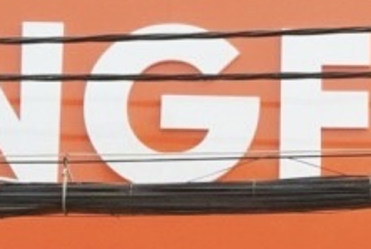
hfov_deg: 8.0
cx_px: 632
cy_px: 316
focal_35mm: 251
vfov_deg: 5.5
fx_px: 2588
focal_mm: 23
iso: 800
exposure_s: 1/2000
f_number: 5.6
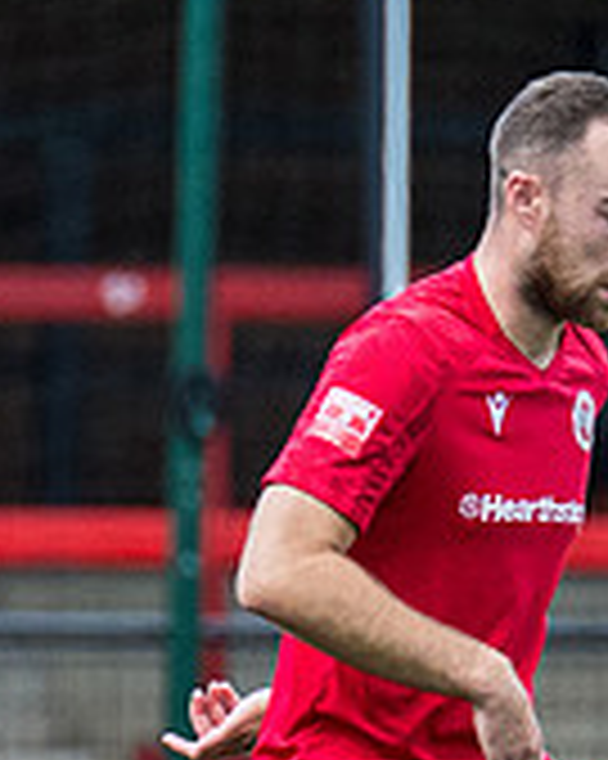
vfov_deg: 0.9
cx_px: 194
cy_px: 616
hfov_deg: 0.7
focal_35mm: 2178
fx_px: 49034
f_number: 4
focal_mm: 280
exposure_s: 1/2000
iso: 800
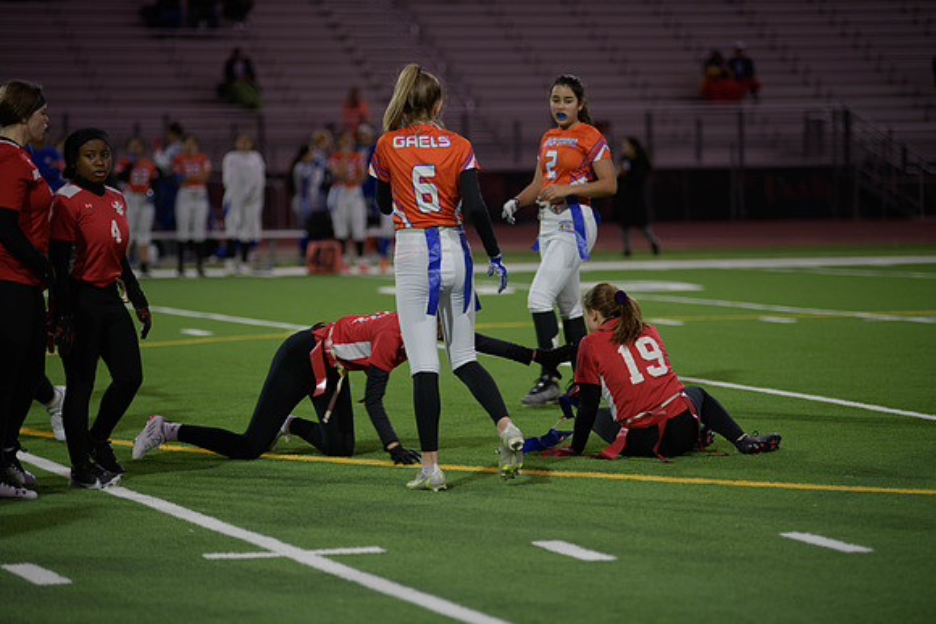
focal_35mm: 165
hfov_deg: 12.4
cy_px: 312
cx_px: 468
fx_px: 4291
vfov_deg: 8.3
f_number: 2.8
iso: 400
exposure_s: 1/200
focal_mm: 165
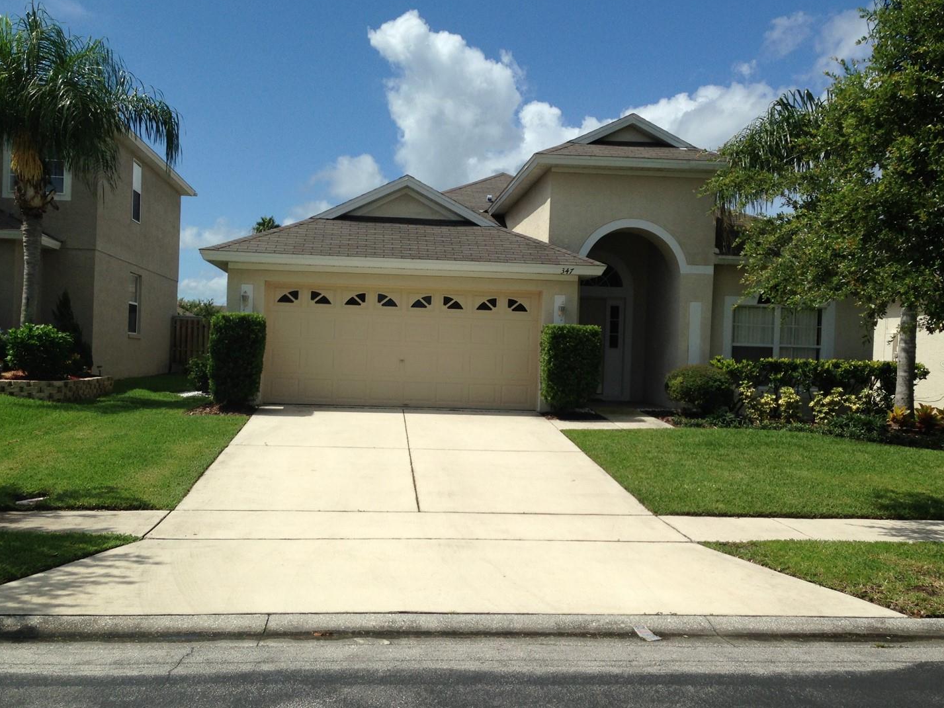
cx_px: 474
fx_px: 1009
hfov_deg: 50.1
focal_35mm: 37
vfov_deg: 38.7
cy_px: 366
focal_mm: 4.13
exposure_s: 1/2710
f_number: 2.4
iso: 50
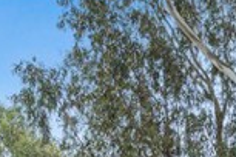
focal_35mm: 141
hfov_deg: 12.6
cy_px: 518
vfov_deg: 7.9
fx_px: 924
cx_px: 491
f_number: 7.1
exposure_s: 1/500
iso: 640
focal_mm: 21
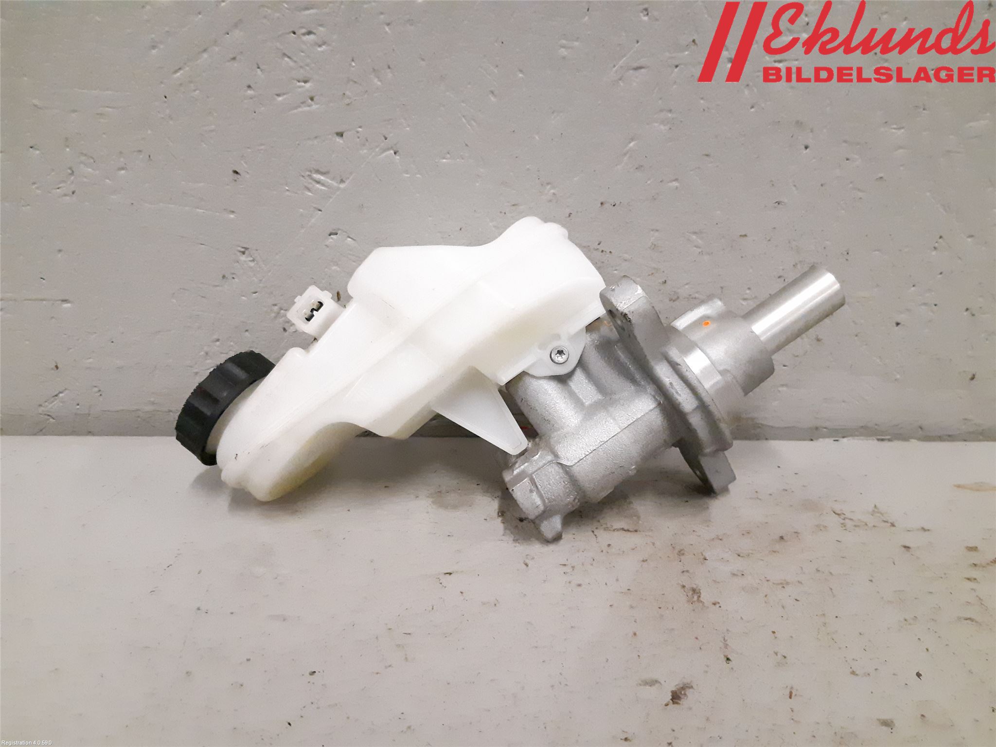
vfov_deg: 53.1
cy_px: 374
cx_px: 498
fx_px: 748
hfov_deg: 67.3
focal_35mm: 26
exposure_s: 1/273
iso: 800
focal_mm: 3.93
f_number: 1.7
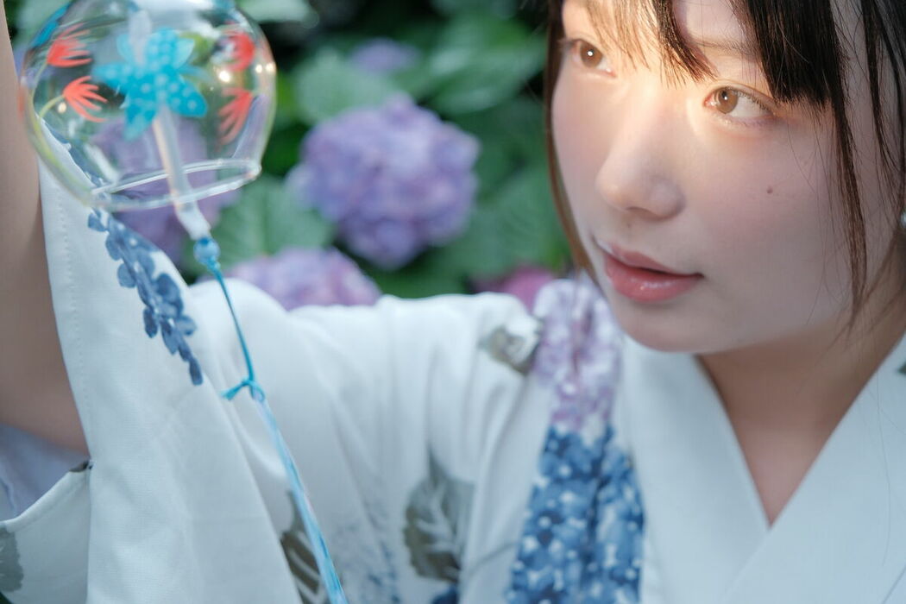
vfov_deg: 19.5
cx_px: 453
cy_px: 302
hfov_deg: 28.8
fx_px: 1762
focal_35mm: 70
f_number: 2.8
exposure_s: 1/640
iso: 800
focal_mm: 46.4
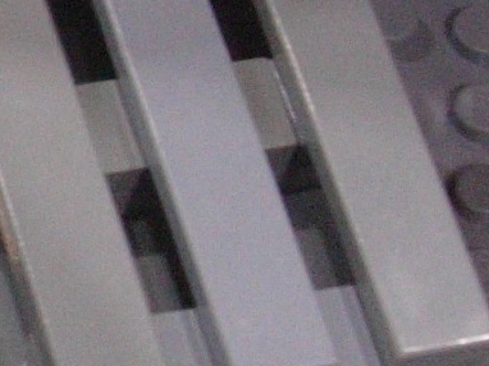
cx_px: -526
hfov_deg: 7.4
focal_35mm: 258
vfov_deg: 5.7
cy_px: 310
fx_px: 3642
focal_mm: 7.8
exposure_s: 1/26.9
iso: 200
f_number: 2.8
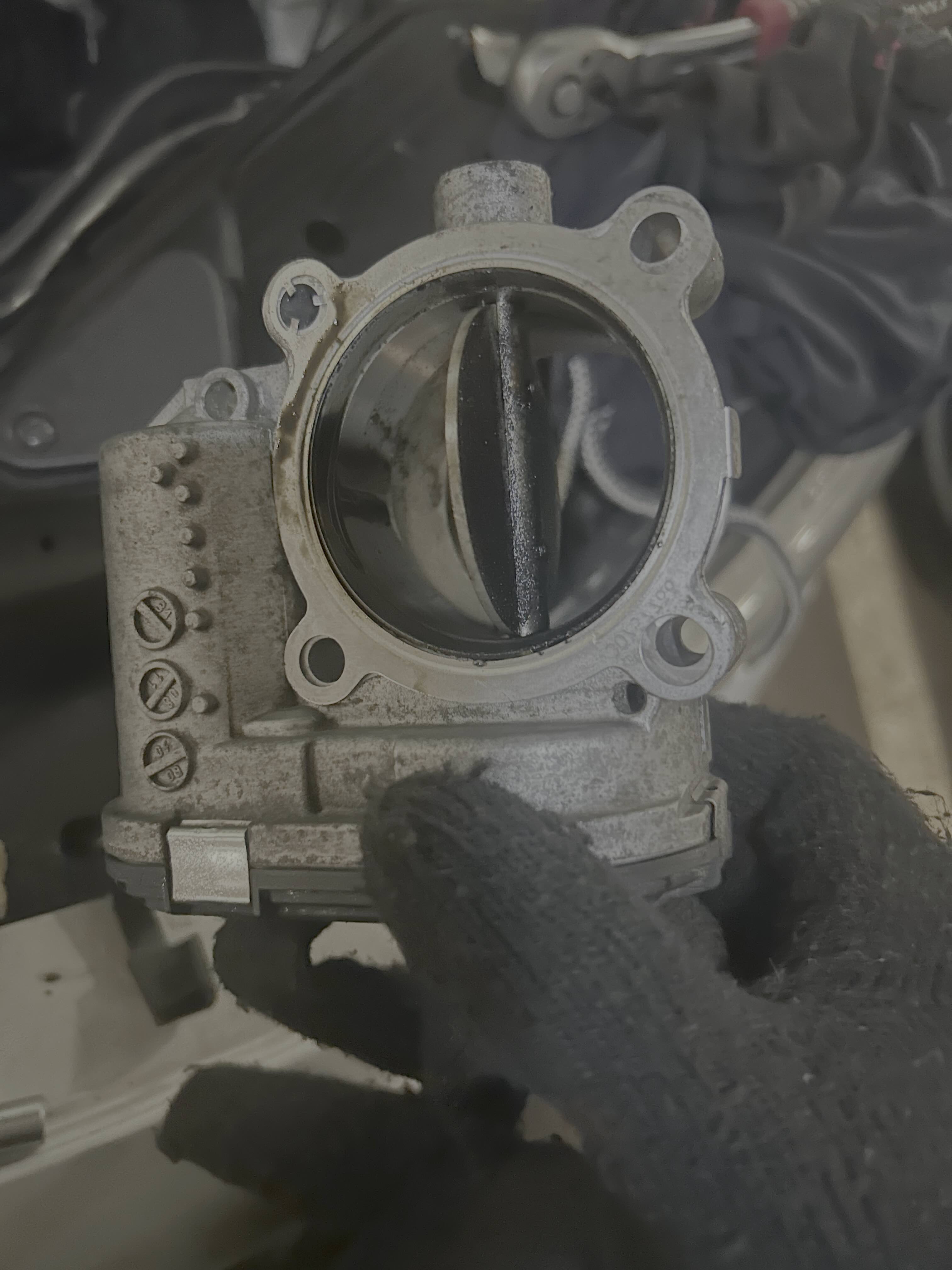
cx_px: 476
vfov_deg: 67.3
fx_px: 953
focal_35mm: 26
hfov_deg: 53.1
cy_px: 635
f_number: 1.5
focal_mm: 5.7
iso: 800
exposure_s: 1/20
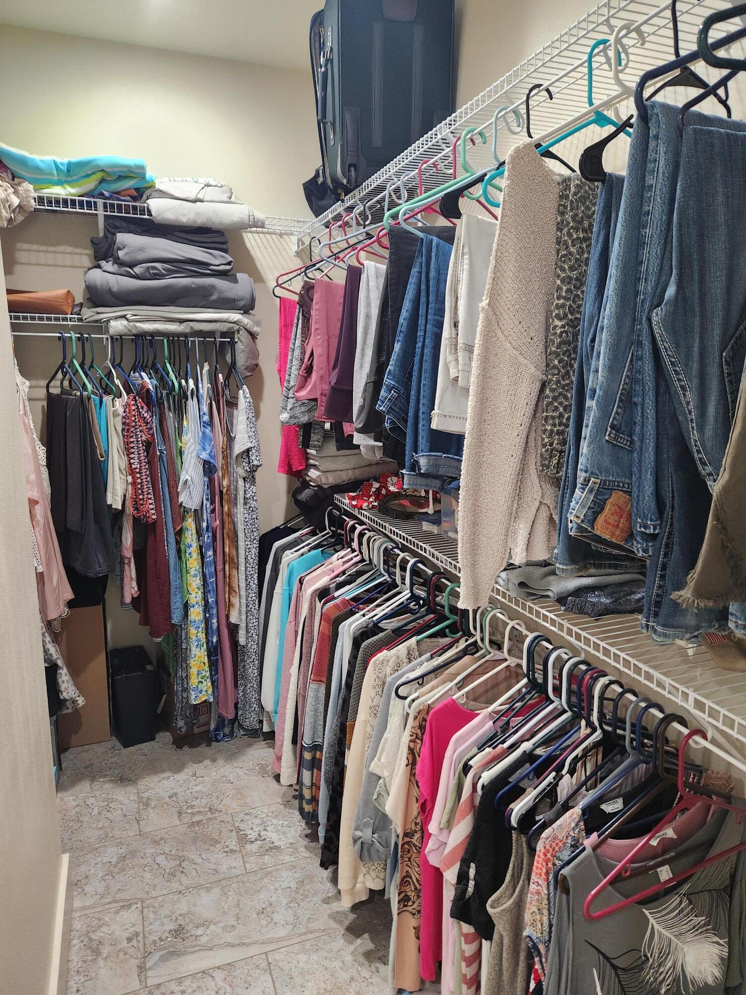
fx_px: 661
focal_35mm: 23
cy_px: 498
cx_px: 373
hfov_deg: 58.9
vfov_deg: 73.9
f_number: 1.8
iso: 500
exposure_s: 1/120
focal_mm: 5.4
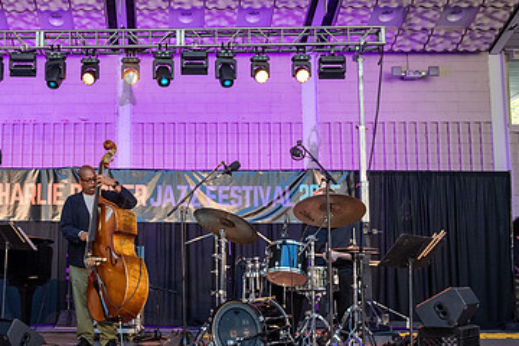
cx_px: 127
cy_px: 220
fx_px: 721
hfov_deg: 38.5
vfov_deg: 26.9
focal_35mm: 50
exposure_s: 1/800
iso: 3200
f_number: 4
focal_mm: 31
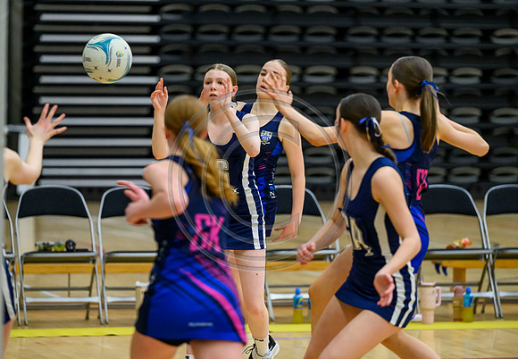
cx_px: 248
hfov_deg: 9.9
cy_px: 179
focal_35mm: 206
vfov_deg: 6.9
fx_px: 2998
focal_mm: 200
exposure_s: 1/800
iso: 6400
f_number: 3.5
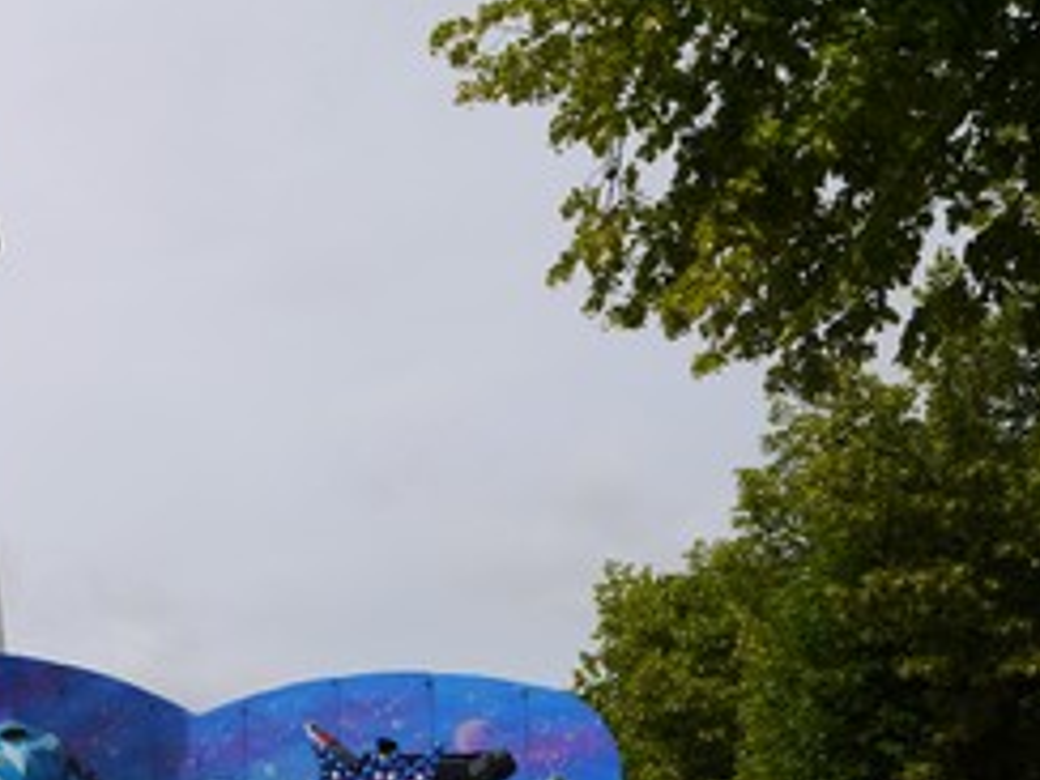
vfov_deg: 17.7
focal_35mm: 82
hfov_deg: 22.9
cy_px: 705
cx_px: 4
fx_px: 2464
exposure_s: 1/640
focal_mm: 20
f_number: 10
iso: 160
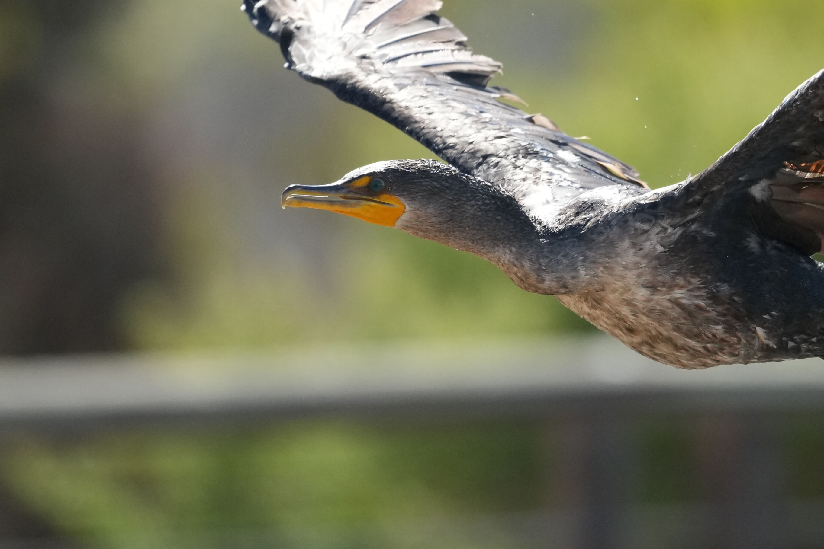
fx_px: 30442
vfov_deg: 1.0
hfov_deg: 1.6
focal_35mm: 1330
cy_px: 156
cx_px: 547
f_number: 6.3
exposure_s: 1/3200
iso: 2000
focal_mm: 560
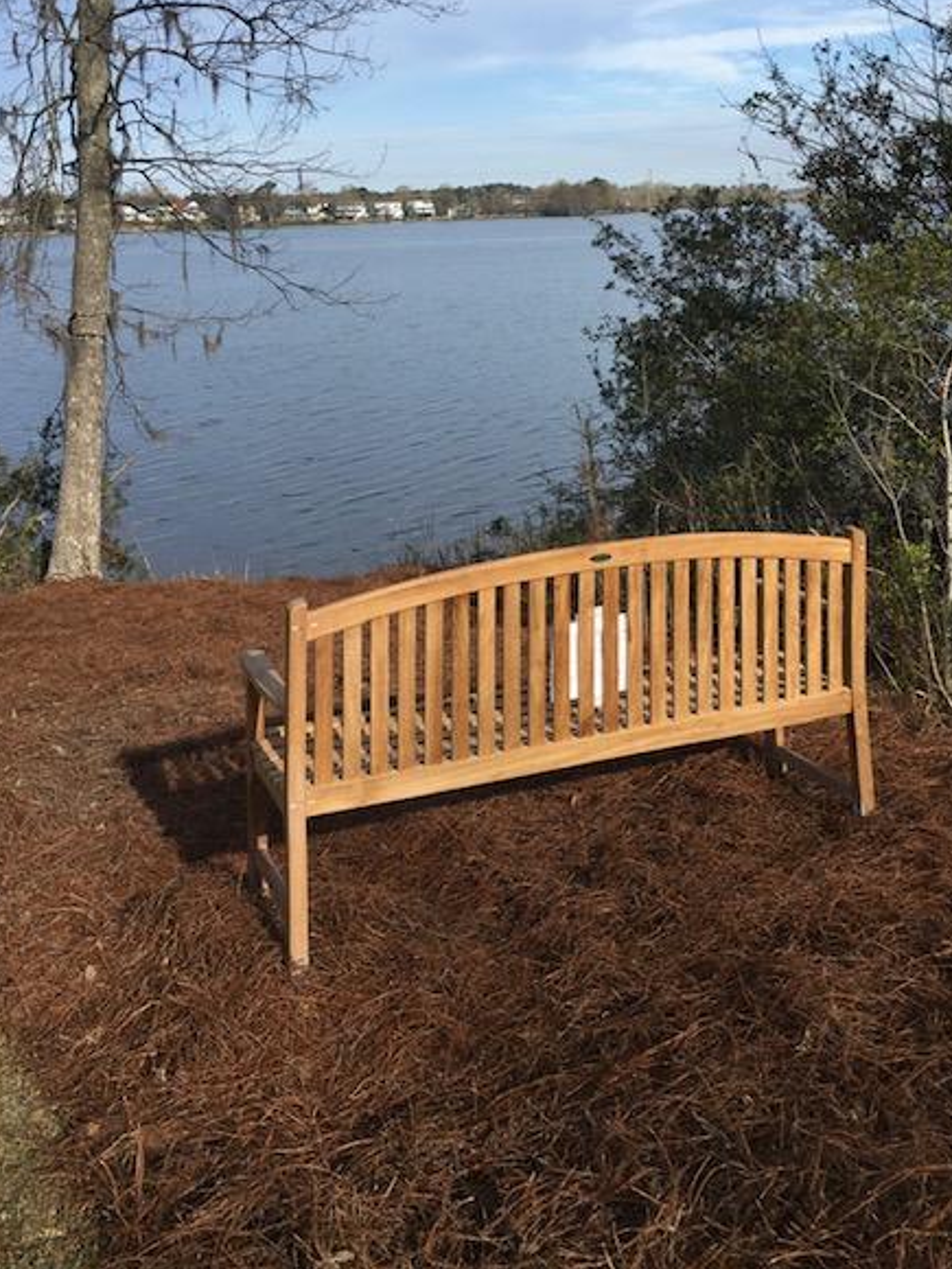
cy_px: 641
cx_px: 440
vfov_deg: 56.8
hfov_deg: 44.1
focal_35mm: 32
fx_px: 1173
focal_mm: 4.15
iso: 25
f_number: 2.2
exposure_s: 1/1538
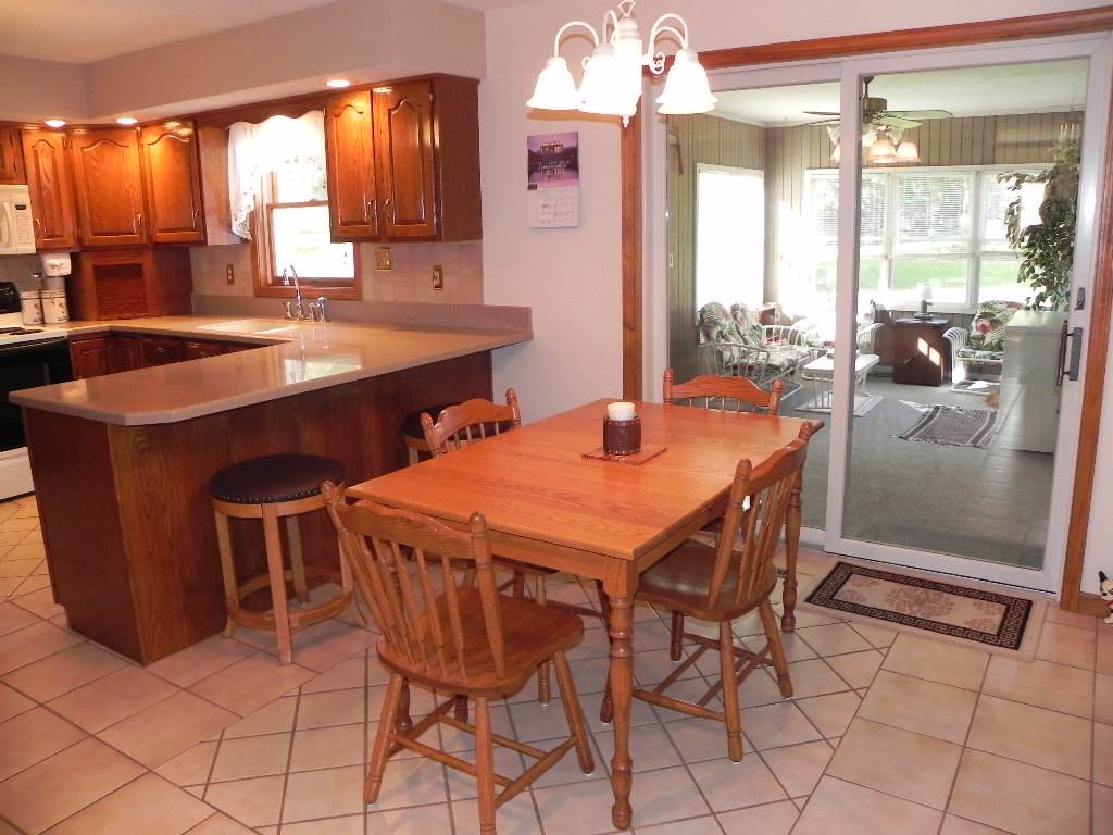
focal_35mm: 26
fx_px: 836
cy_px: 418
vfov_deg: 53.1
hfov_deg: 67.3
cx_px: 556
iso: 200
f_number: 2.8
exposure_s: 1/30
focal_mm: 4.6
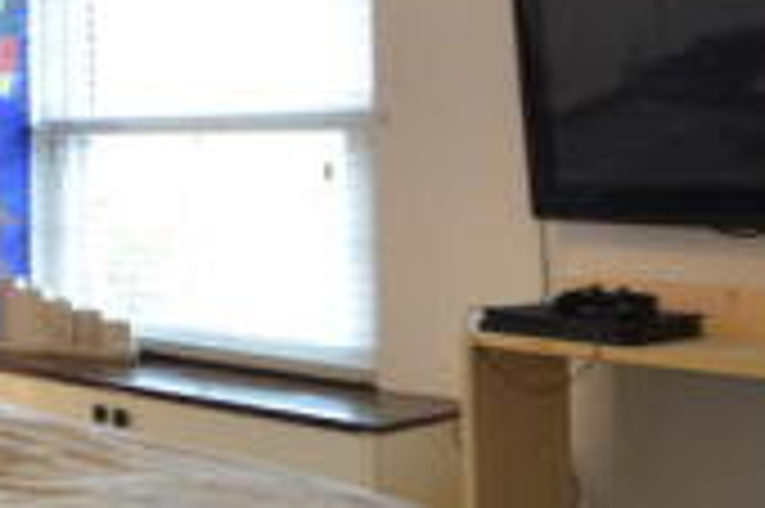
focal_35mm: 58
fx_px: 1231
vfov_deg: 23.1
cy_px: 126
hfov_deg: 24.9
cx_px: -432
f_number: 3.5
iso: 800
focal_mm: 10
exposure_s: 1/60
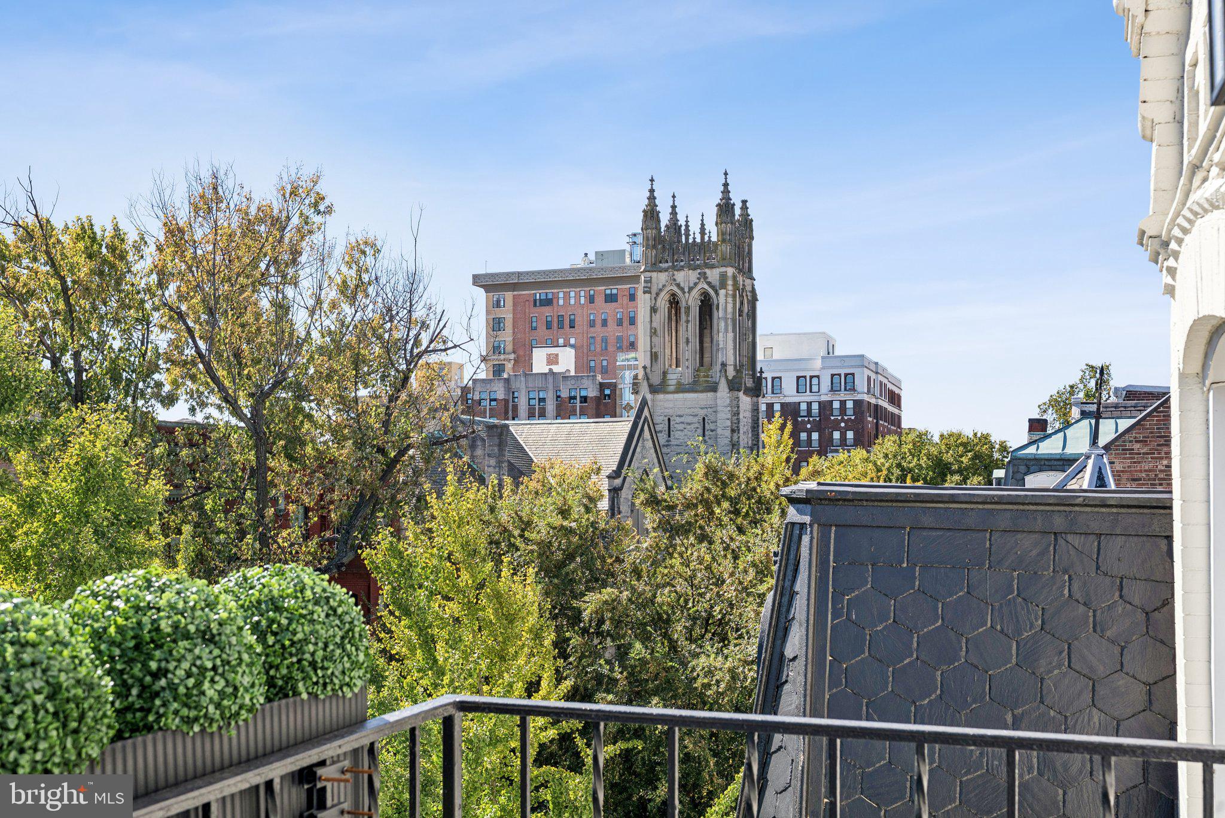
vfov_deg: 37.9
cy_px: 409
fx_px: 1191
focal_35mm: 35
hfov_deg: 54.4
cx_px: 612
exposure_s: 1/125
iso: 80
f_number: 8
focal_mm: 35
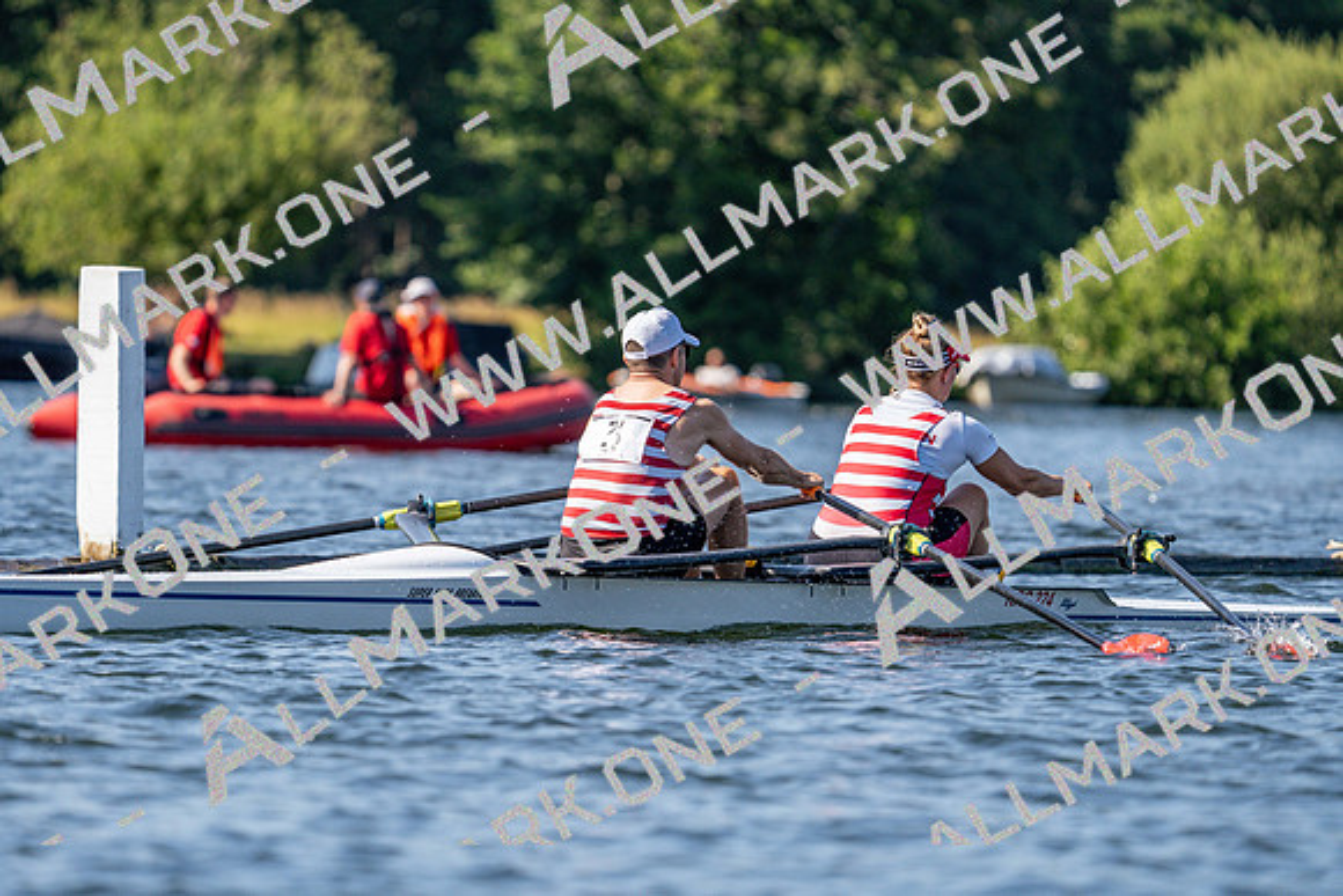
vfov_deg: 3.6
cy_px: 448
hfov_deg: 5.4
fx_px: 14253
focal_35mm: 382
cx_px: 672
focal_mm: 382
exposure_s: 1/1600
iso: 320
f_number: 6.3
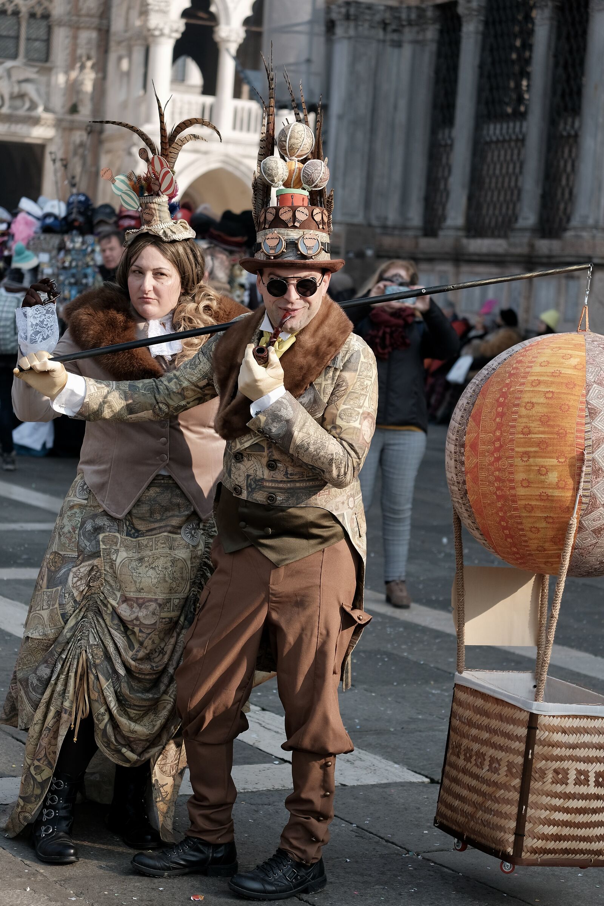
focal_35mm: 83
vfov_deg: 24.5
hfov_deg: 16.5
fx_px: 2089
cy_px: 453
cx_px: 302
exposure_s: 1/1100
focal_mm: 55
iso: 200
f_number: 3.5
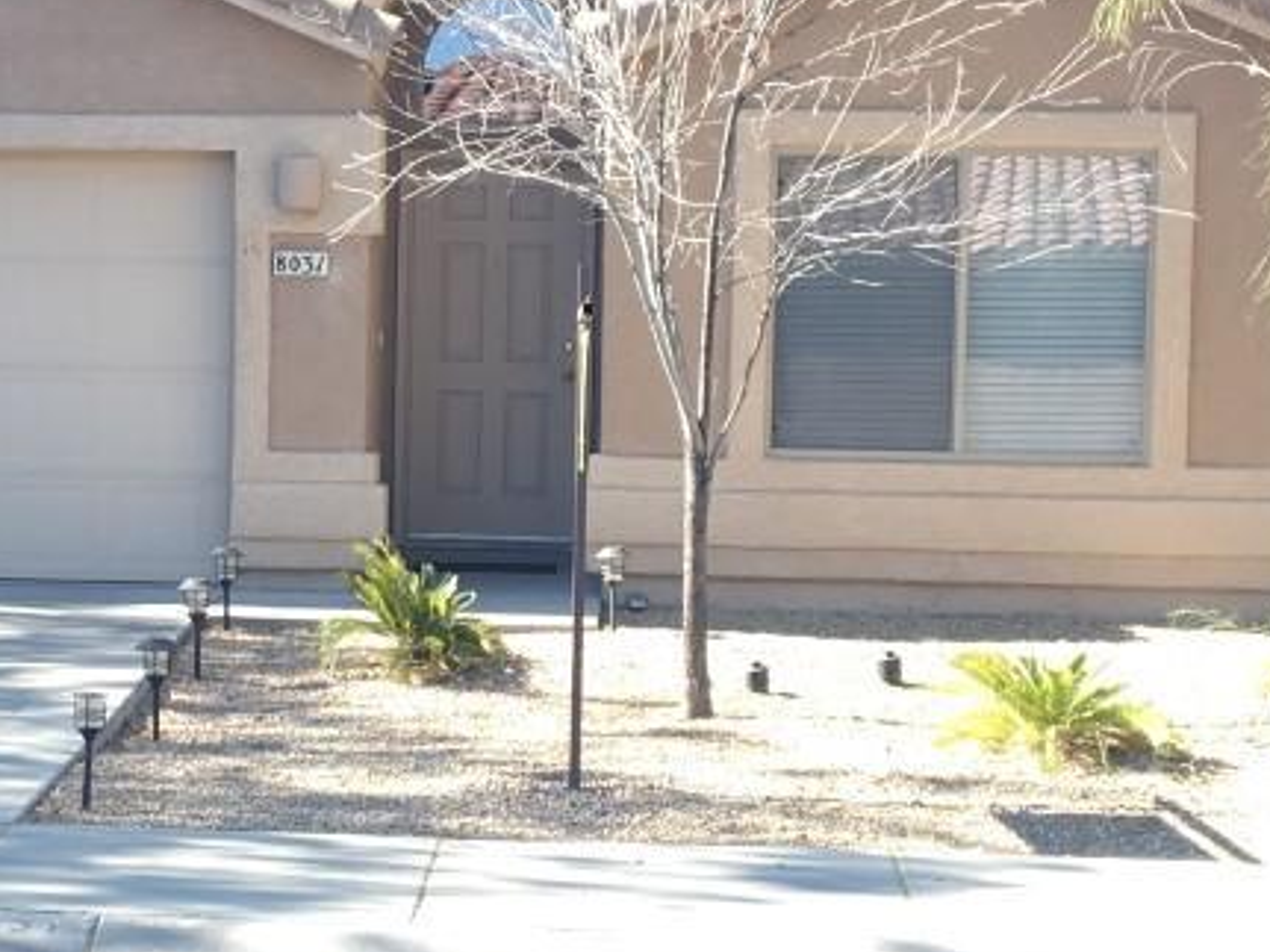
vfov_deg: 15.2
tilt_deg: -1.7
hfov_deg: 20.1
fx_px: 3558
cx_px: 318
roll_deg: -0.4
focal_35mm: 97
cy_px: 469
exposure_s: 1/208
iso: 25
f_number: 2.2
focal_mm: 4.15
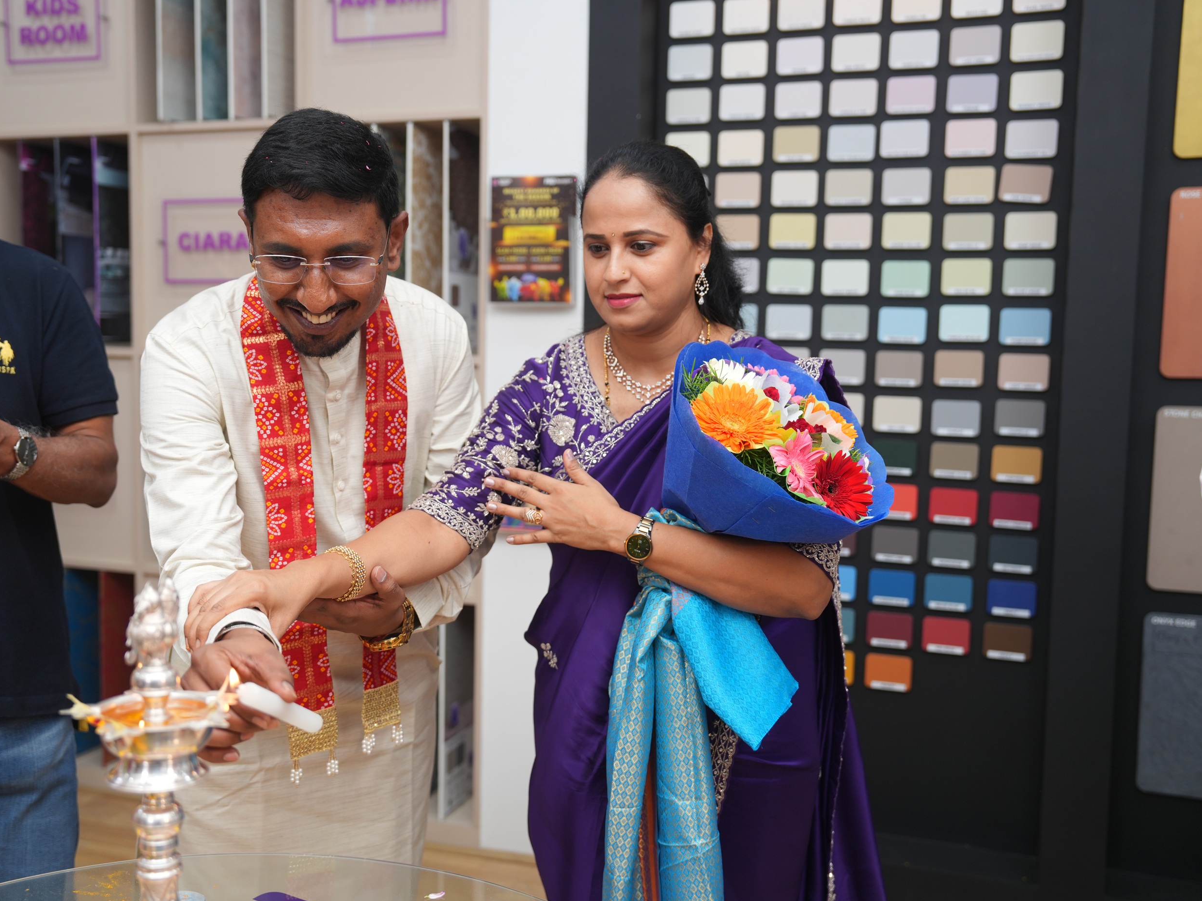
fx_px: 1285
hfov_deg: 50.0
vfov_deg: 38.7
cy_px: 451
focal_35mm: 37
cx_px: 523
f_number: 2.8
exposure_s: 1/160
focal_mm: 34
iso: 320
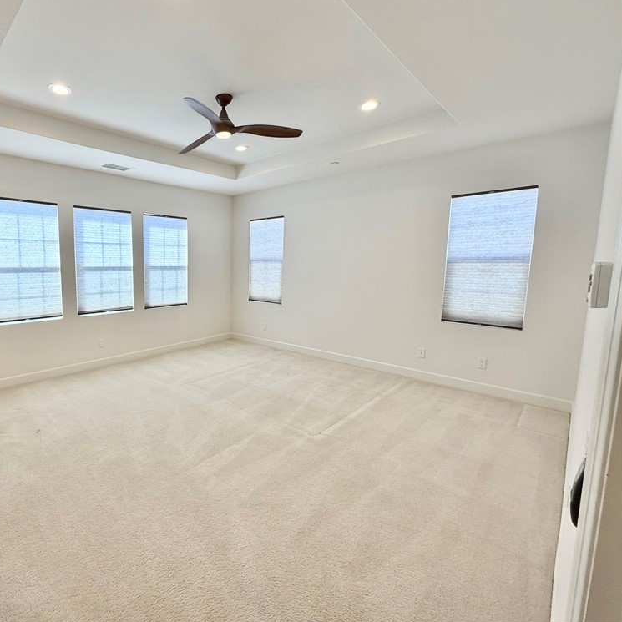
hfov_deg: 80.8
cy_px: 304
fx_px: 346
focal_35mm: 17
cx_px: 200
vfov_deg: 84.0
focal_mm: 2.22
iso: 100
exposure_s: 1/120
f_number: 2.2
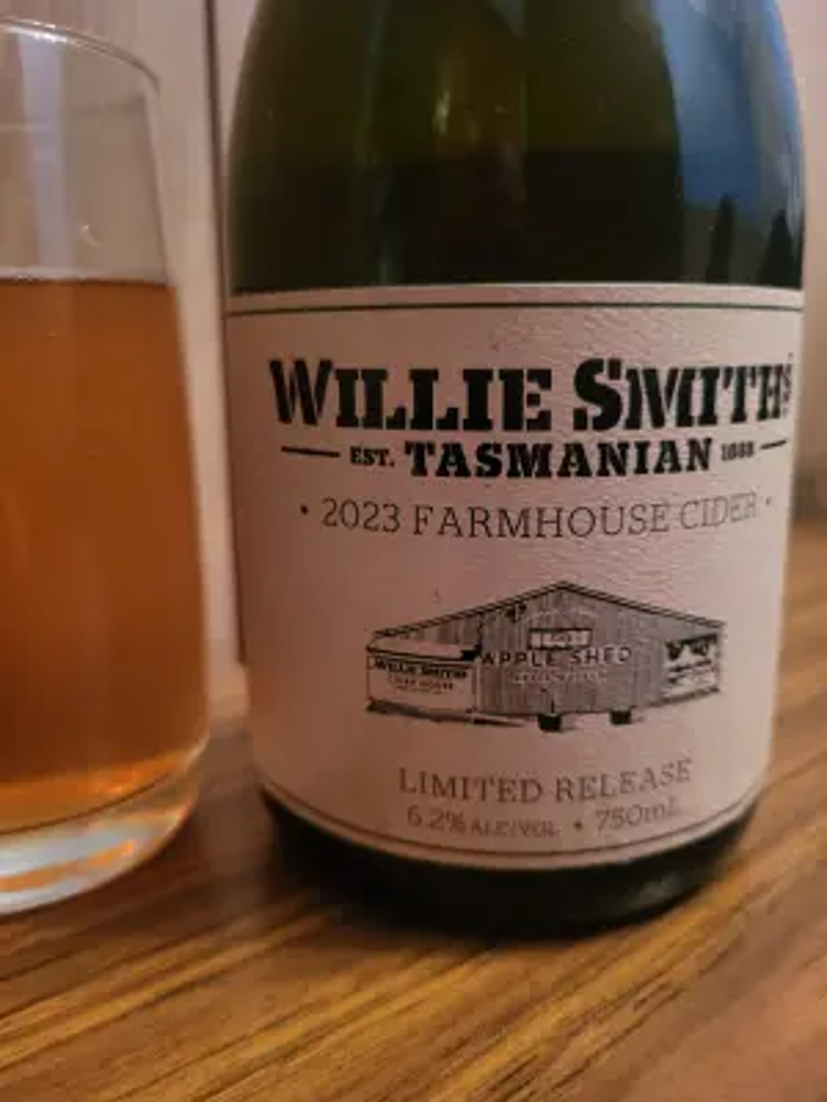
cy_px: 551
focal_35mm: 26
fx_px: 828
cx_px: 414
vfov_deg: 67.3
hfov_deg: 53.1
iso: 800
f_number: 1.8
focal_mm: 5.4
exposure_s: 1/25
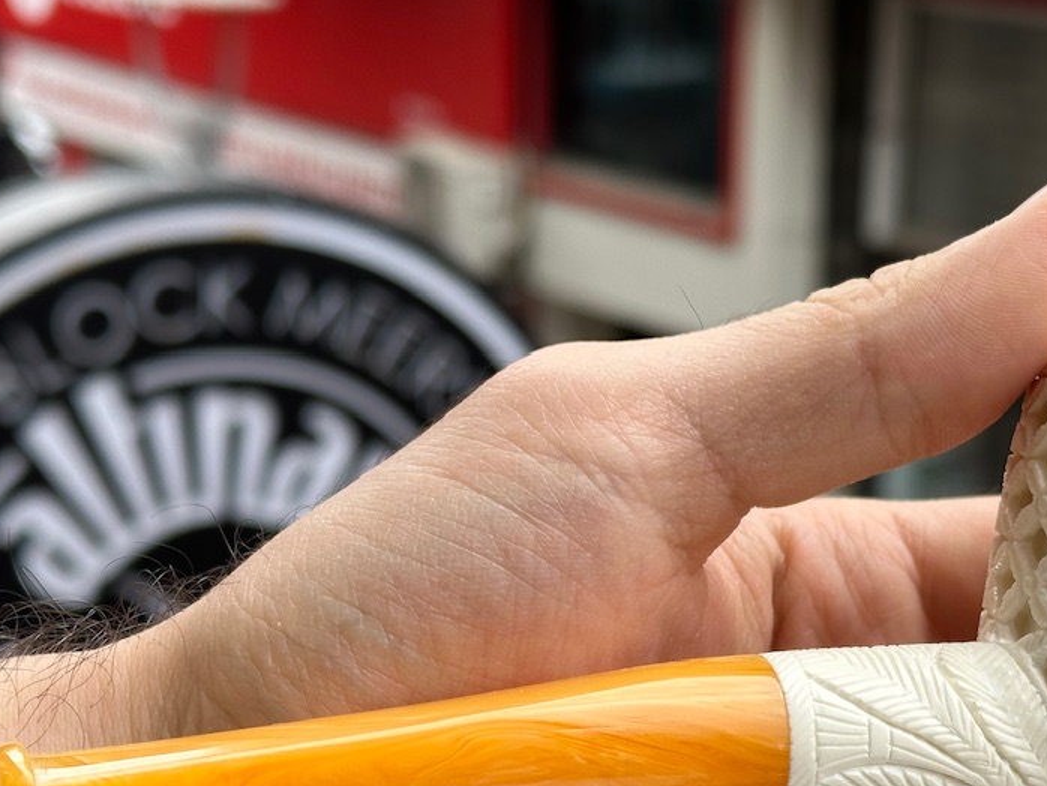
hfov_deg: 22.1
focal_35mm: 88
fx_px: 2663
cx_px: 720
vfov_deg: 16.6
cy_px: 654
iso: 64
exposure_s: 1/740
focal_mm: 6.86
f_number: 1.78
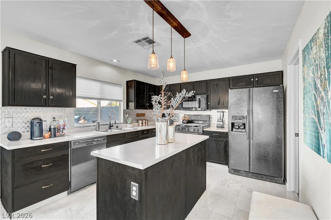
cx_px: 166
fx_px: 142
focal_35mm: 16
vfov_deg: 75.4
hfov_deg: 98.6
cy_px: 110
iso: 800
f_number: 8
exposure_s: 1/6
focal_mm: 15.5
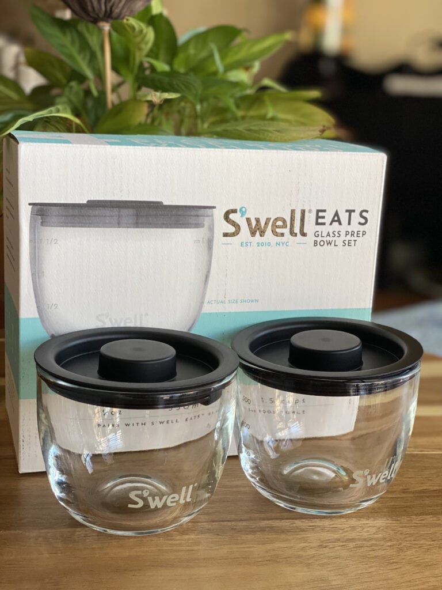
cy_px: 295
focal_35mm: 52
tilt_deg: -12.5
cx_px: 221
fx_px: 885
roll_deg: -2.6
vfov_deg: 36.8
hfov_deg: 28.0
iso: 160
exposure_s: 1/122
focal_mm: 6
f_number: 2
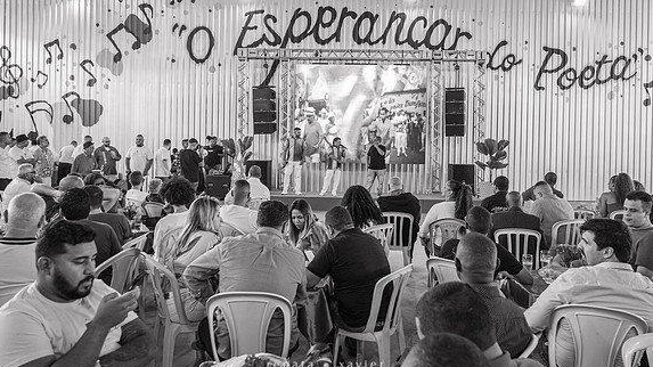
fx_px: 467
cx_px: 344
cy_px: 151
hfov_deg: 69.8
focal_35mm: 27
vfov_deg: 42.7
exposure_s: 1/200
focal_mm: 16
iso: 800
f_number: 2.8
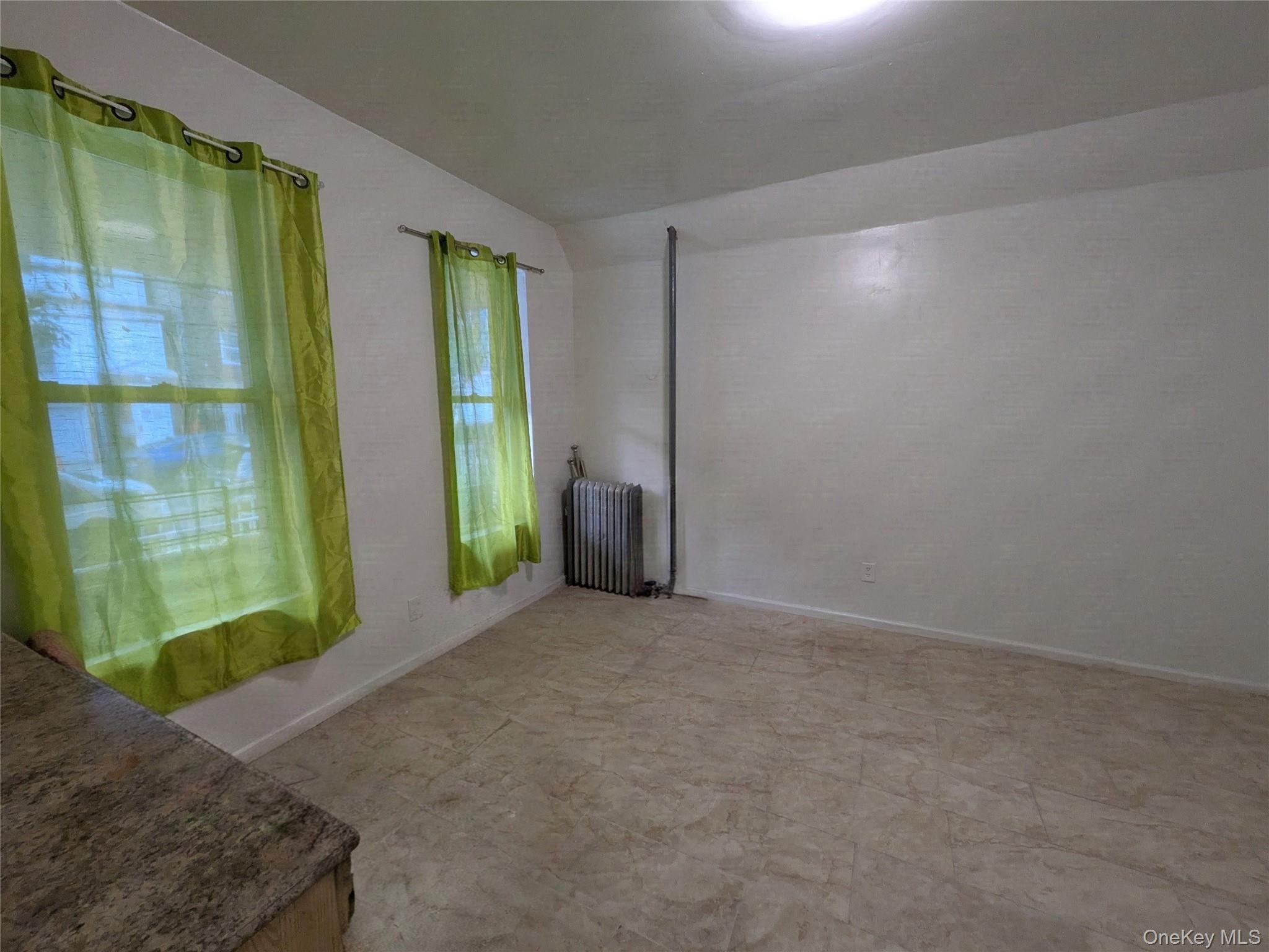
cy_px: 476
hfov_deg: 102.1
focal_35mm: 14
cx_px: 634
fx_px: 513
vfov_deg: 85.7
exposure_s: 1/60
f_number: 2.2
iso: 400
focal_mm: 1.83
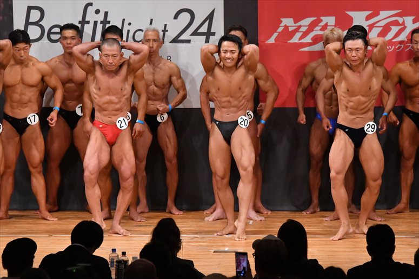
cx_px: 210
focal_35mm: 240
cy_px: 140
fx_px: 2792
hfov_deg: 8.6
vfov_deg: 5.7
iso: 8000
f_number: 5.6
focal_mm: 160
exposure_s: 1/400
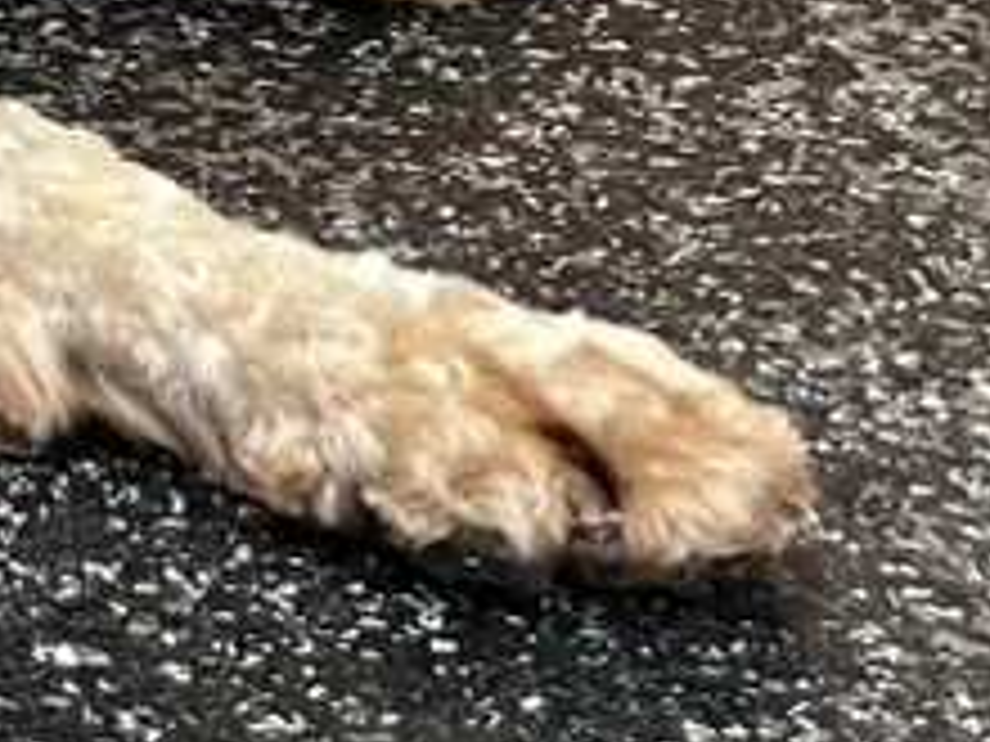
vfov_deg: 10.9
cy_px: -859
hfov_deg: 13.4
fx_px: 3461
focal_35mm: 121
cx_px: -1120
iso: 200
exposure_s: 1/50
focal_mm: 5.7
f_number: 1.5
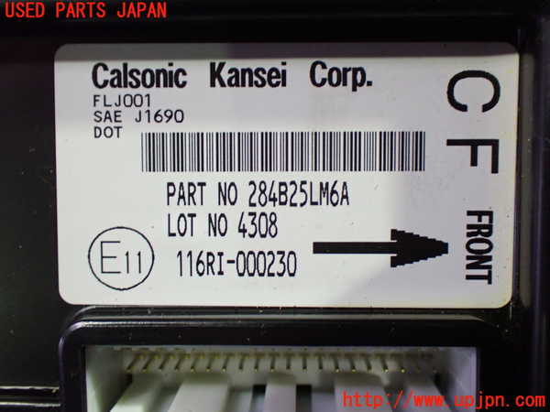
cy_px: 206
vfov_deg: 37.7
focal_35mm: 38
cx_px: 275
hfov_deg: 49.0
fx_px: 604
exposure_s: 1/50
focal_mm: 6.83
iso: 800
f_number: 2.7
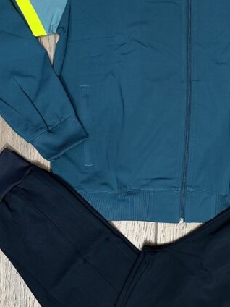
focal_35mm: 58
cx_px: 180
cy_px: 101
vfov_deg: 32.9
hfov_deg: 24.9
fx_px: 514
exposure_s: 1/50
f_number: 1.78
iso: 250
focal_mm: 6.86
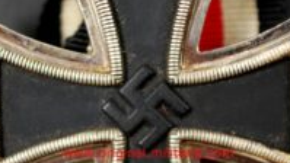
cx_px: 152
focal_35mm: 142
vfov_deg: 8.5
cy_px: 156
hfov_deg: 15.1
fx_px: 1092
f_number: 3.3
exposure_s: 1/60
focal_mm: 40
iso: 360
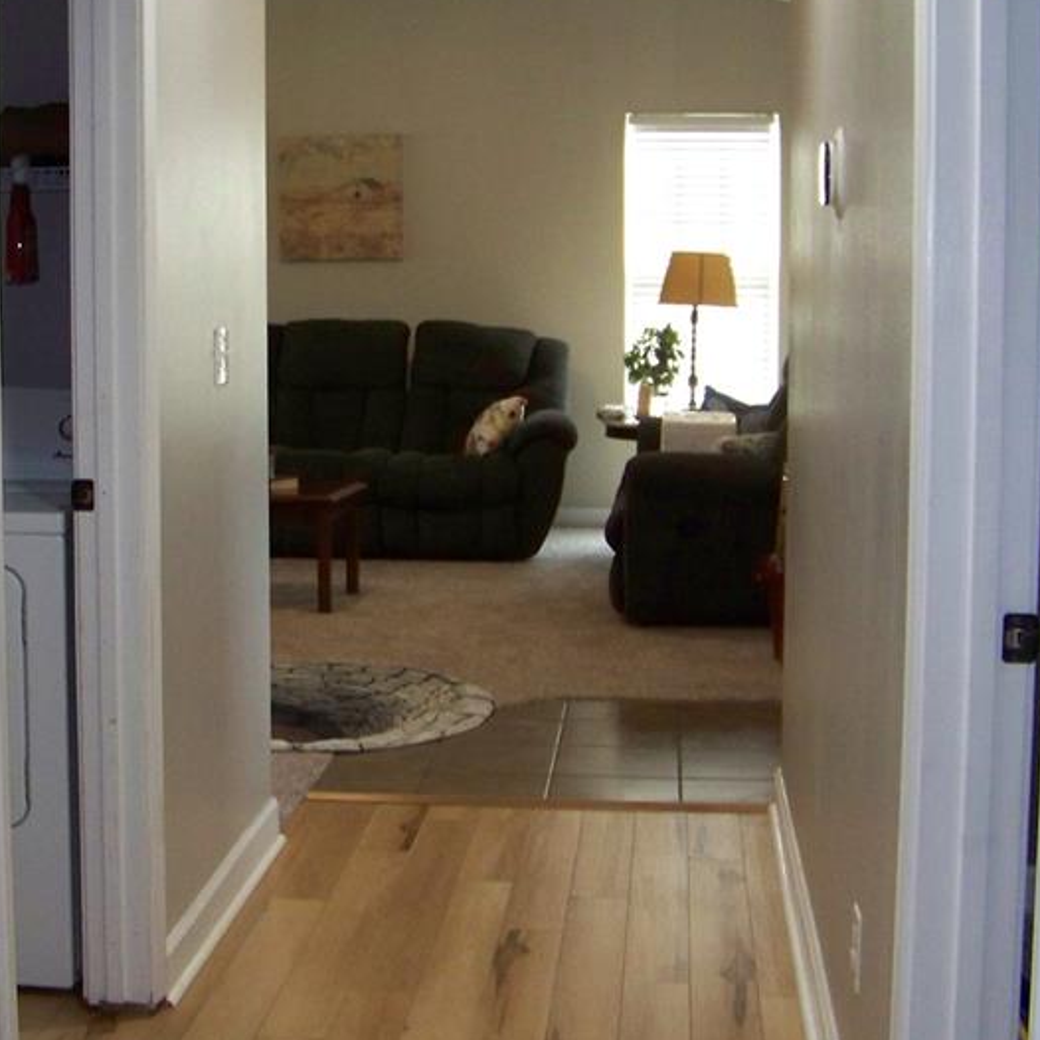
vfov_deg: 27.7
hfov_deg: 27.3
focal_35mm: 62
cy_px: 447
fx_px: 2107
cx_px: 245
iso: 200
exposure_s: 1/30
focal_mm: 5.85
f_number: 2.8
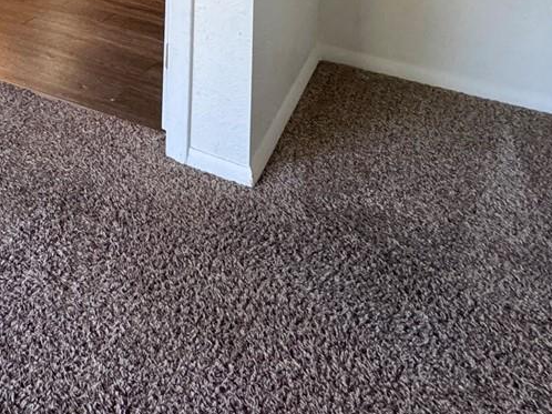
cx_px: -180
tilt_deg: -1.8
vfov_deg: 24.7
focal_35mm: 45
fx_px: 717
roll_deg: -1.5
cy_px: -210
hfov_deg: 31.5
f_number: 2.2
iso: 320
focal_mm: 2.22
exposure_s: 1/120
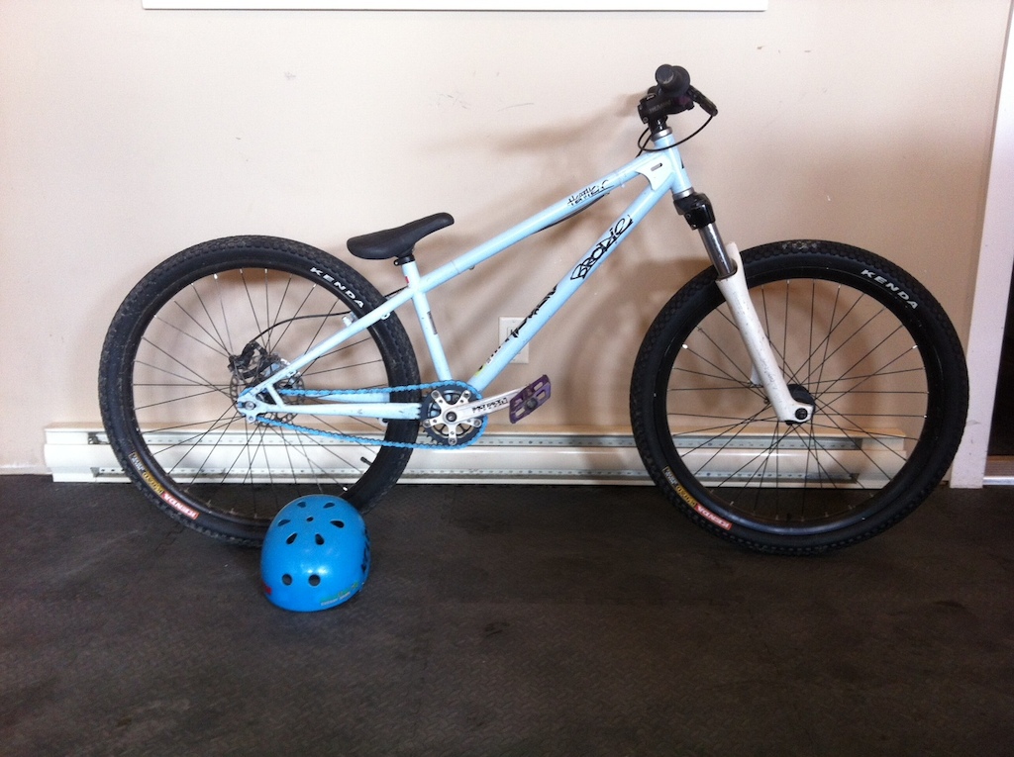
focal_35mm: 35
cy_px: 378
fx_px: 1024
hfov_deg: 52.7
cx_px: 507
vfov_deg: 40.6
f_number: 2.8
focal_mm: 3.85
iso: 125
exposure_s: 1/15
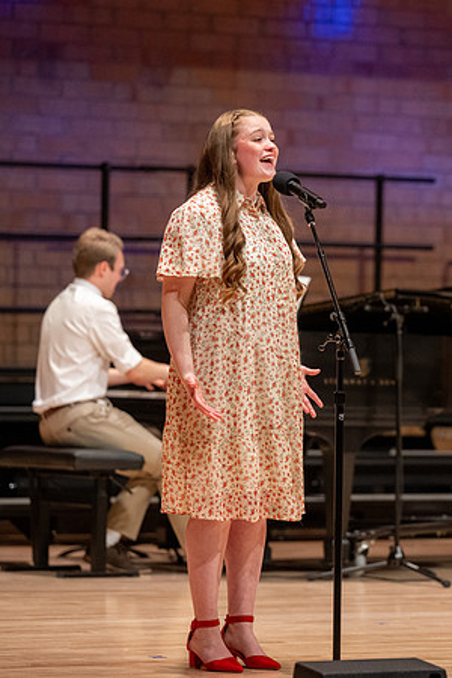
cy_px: 312
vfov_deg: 10.2
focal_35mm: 202
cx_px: 389
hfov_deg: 6.8
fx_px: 3808
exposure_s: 1/500
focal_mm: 125
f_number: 2.8
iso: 2500
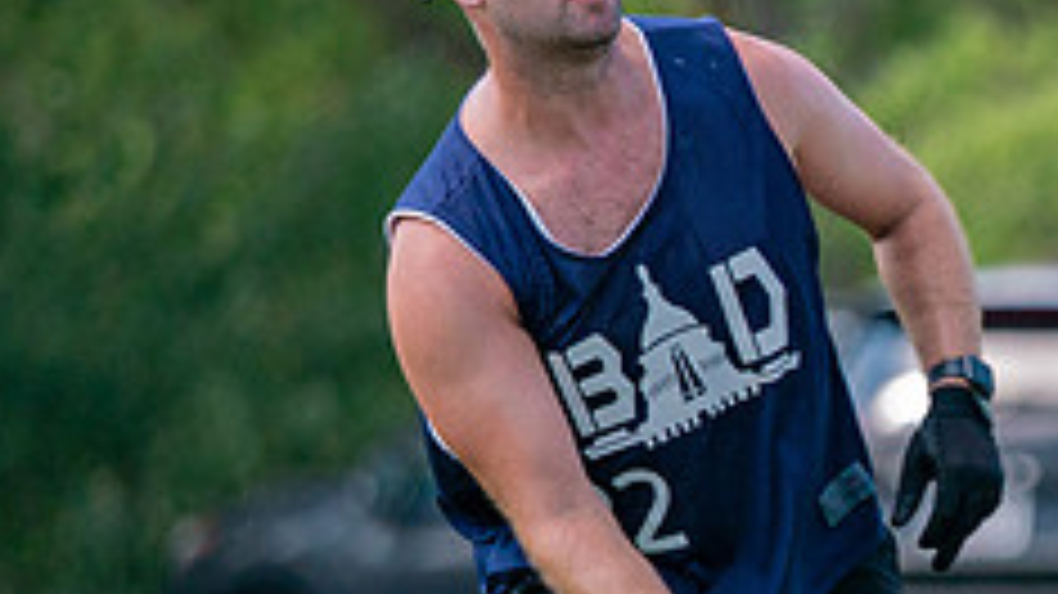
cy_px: 513
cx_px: 1351
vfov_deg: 1.7
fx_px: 19940
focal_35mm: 711
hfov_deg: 3.0
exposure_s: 1/5000
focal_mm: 200
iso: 500
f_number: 2.8
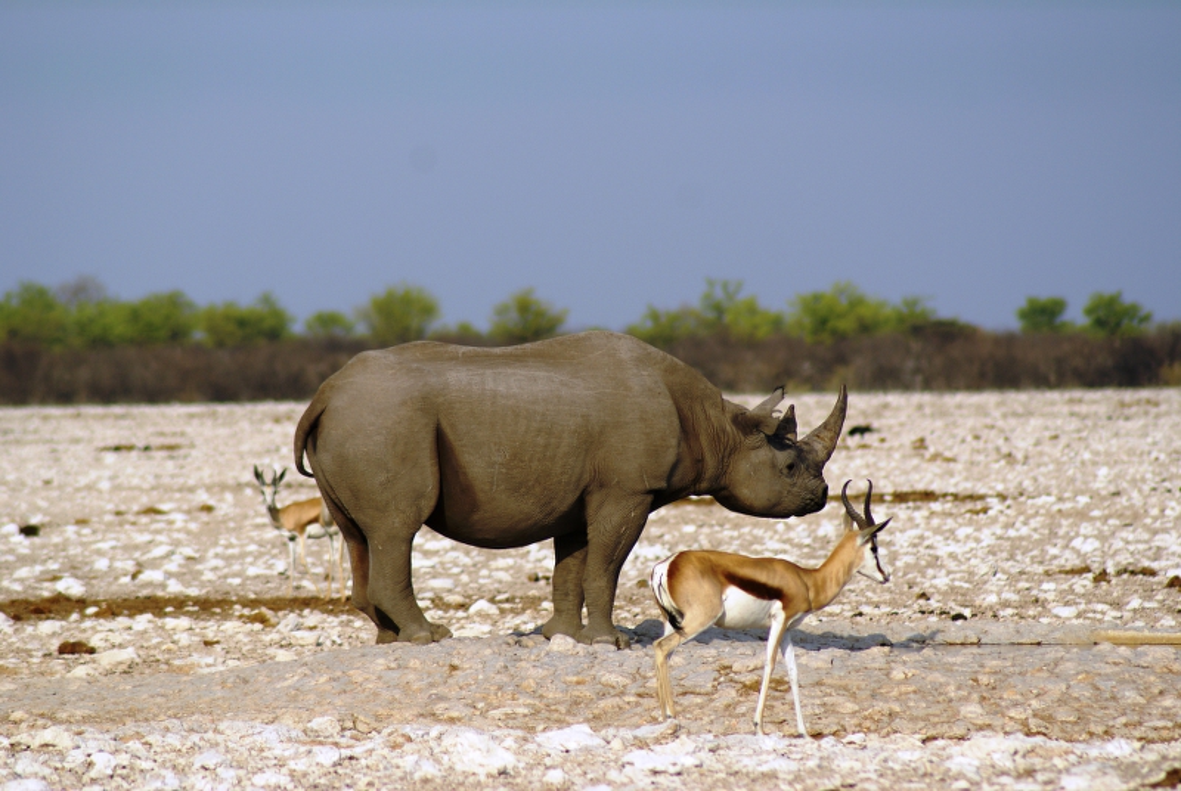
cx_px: 590
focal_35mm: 450
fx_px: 14784
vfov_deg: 3.1
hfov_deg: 4.6
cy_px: 396
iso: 100
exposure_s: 1/640
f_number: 6.3
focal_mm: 300
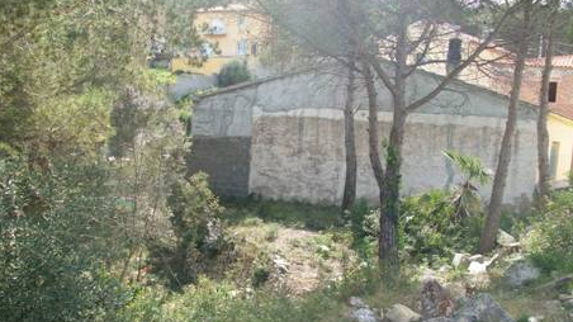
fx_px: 623
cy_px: 191
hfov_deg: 49.4
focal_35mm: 41
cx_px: 290
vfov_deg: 28.9
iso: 80
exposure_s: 1/400
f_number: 2.8
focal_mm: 5.7
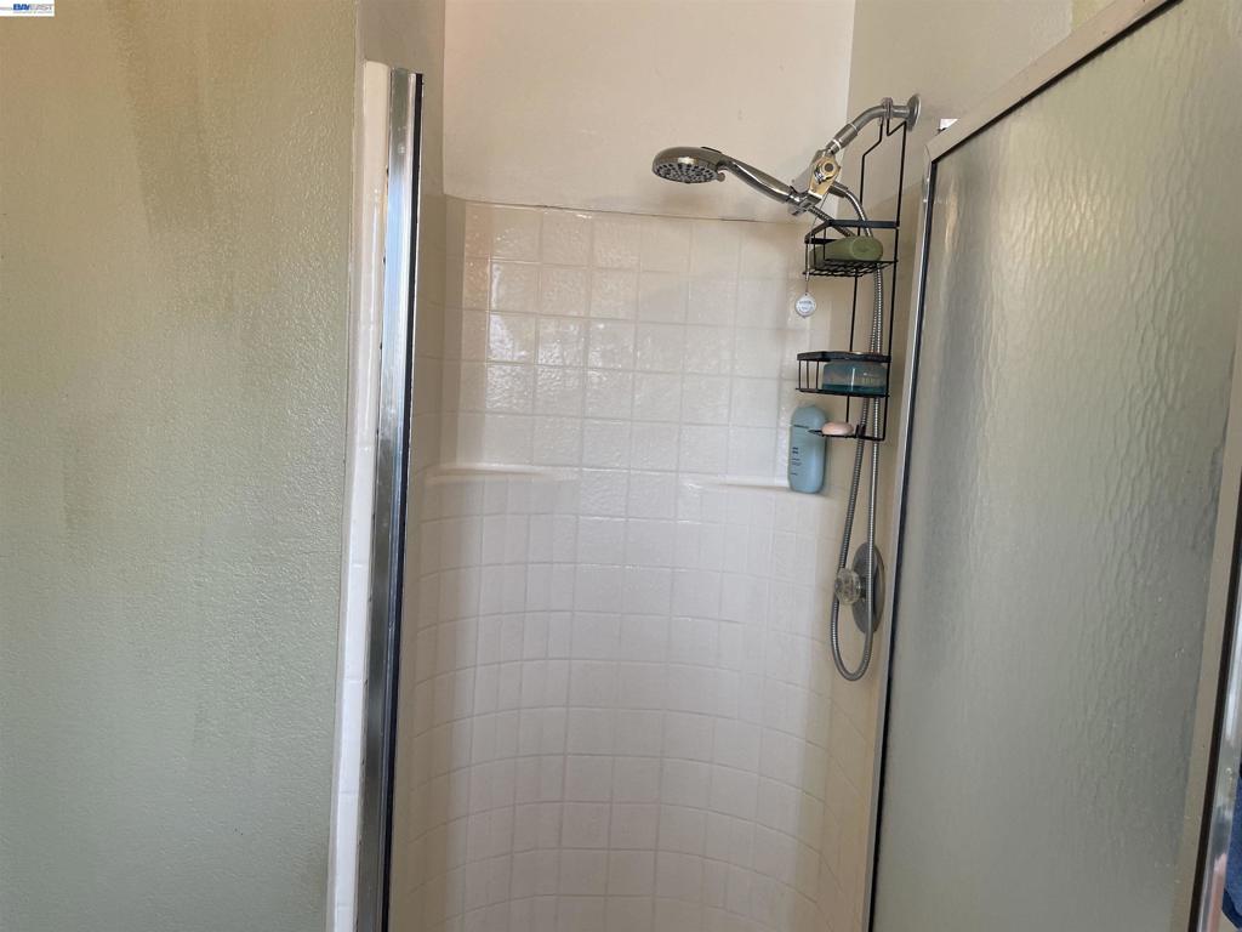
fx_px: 933
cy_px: 466
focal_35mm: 26
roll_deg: -3.3
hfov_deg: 67.3
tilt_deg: -5.1
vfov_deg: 53.1
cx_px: 621
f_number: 1.6
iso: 80
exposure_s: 1/60
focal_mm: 4.2
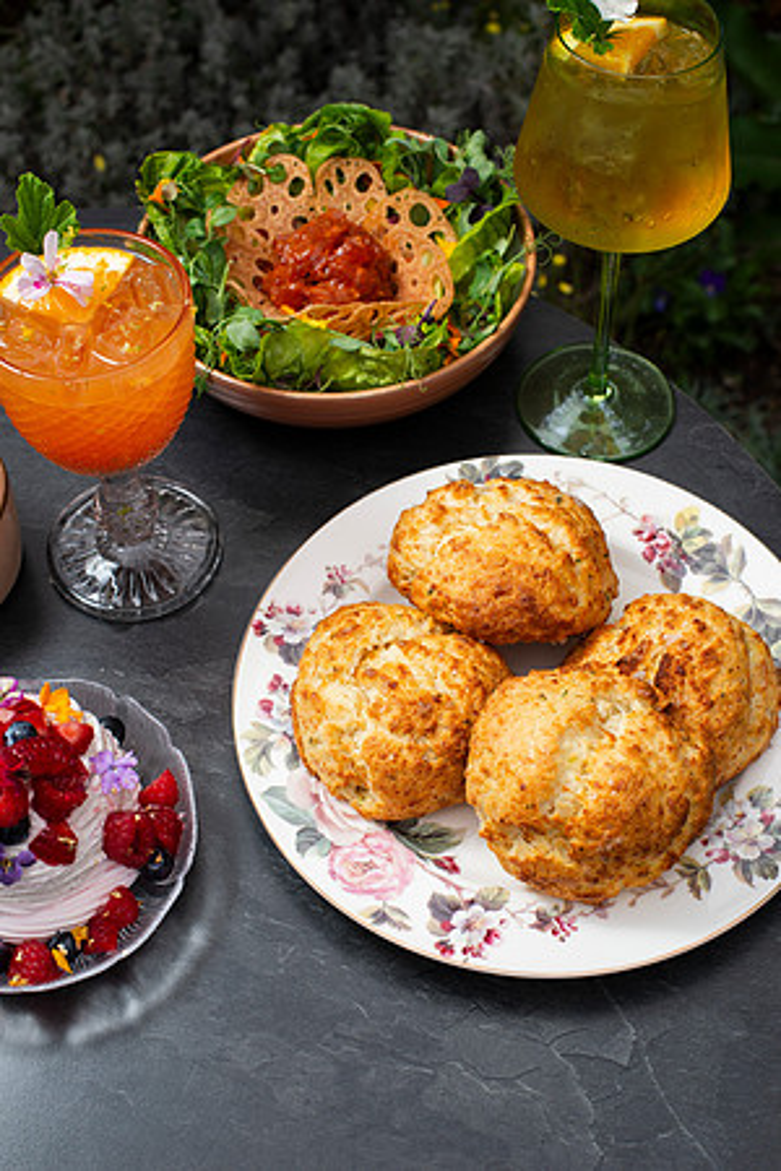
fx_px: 1627
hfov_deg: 27.0
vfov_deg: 39.6
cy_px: 586
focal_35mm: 50
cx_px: 390
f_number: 7.1
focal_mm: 50
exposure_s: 1/200
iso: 200
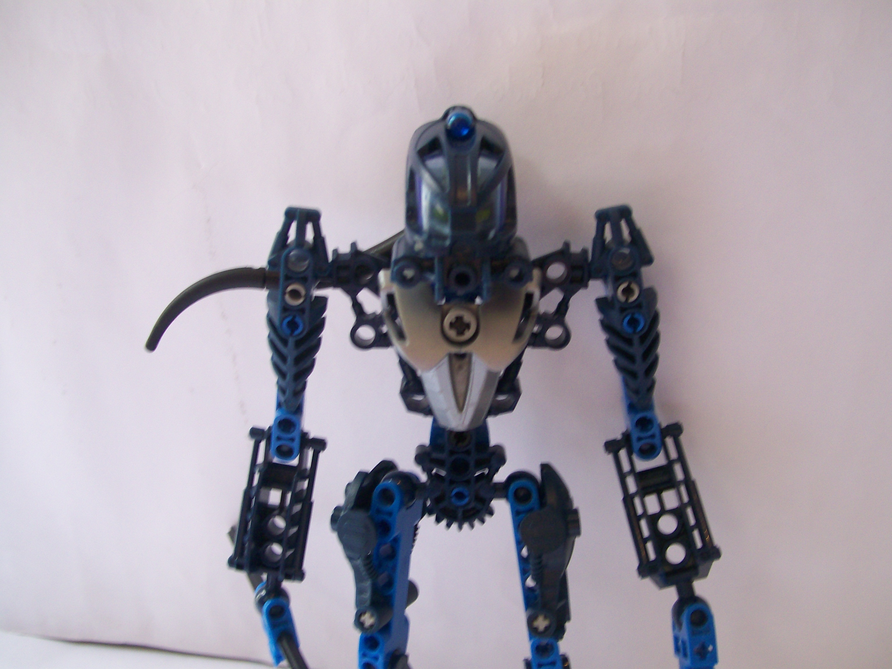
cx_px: 446
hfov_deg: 51.4
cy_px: 334
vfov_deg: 39.7
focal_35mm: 36
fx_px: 928
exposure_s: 1/32
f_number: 2.7
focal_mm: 6
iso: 90
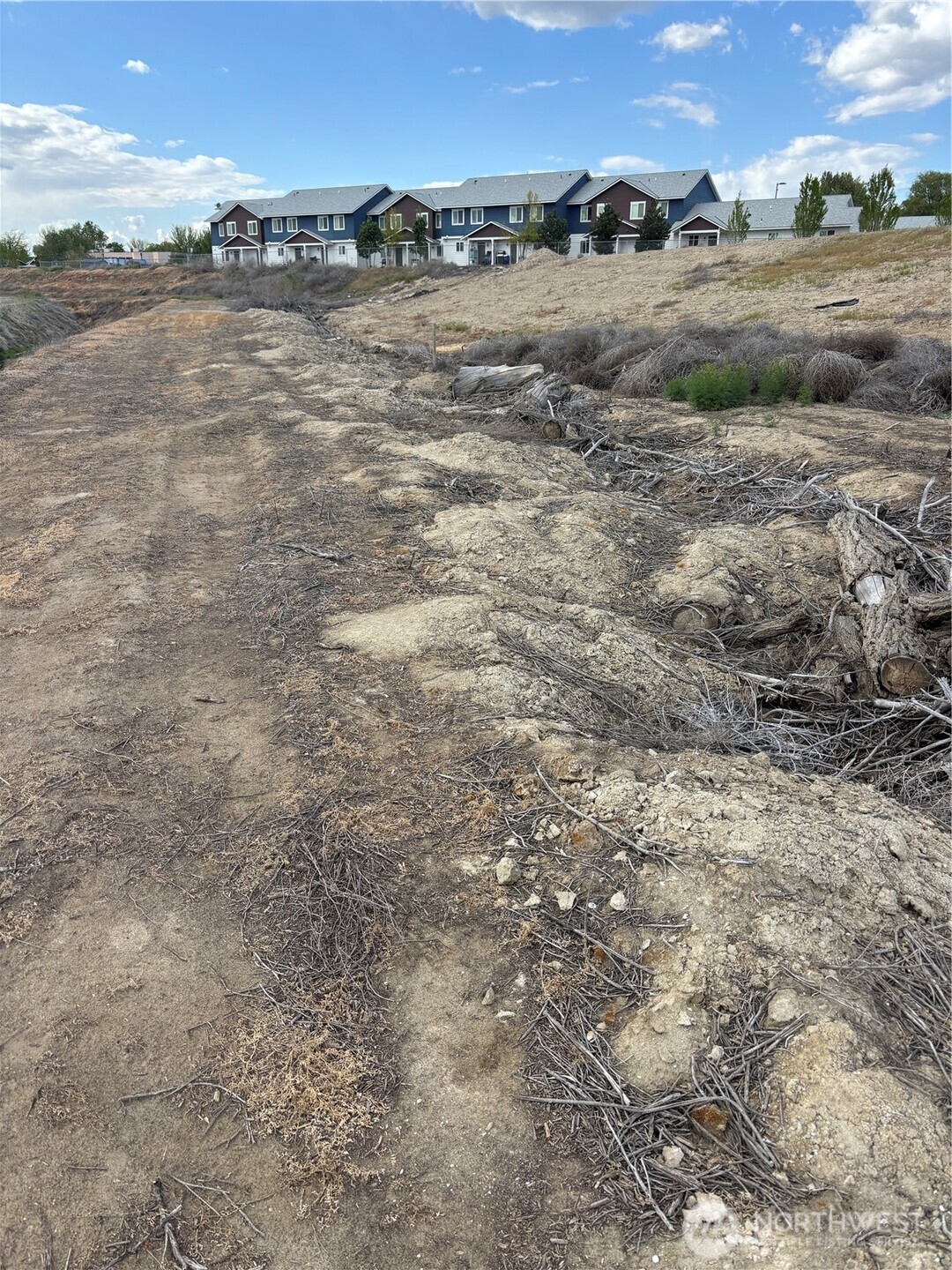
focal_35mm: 26
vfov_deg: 67.3
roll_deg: -3.0
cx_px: 476
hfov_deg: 53.1
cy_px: 635
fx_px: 953
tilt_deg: -18.4
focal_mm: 5.96
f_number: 1.6
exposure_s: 1/1522
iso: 50
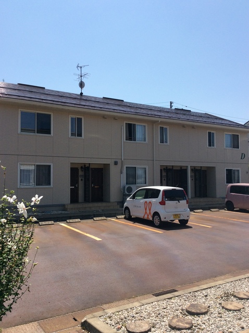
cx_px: 124
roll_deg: -0.2
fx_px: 308
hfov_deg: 44.1
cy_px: 166
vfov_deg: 56.9
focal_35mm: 32
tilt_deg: +2.6
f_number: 2.4
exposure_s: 1/2045
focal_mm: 3.3
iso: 32
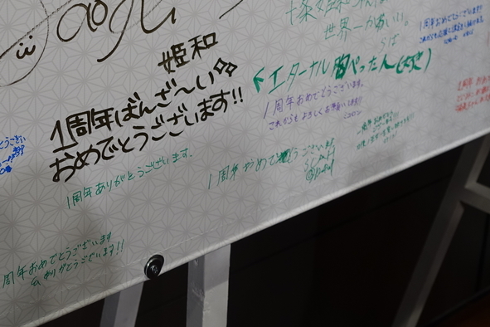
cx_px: 73
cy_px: 17
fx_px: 885
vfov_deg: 20.4
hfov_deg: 30.0
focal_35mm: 65
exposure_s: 1/60
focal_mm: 11.81
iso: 125
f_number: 2.8
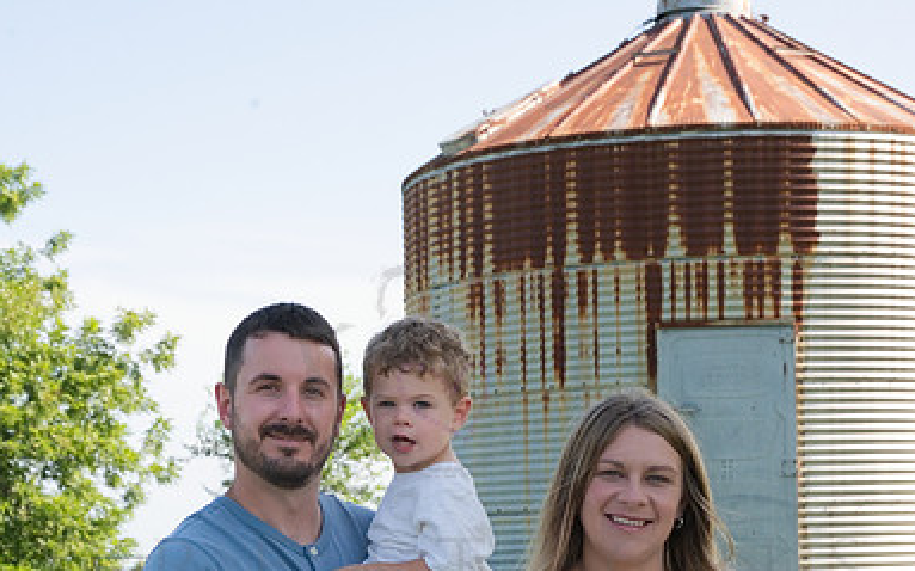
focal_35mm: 88
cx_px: 456
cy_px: 674
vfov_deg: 14.4
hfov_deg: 23.6
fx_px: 2193
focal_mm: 57
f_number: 10
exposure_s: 1/320
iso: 400
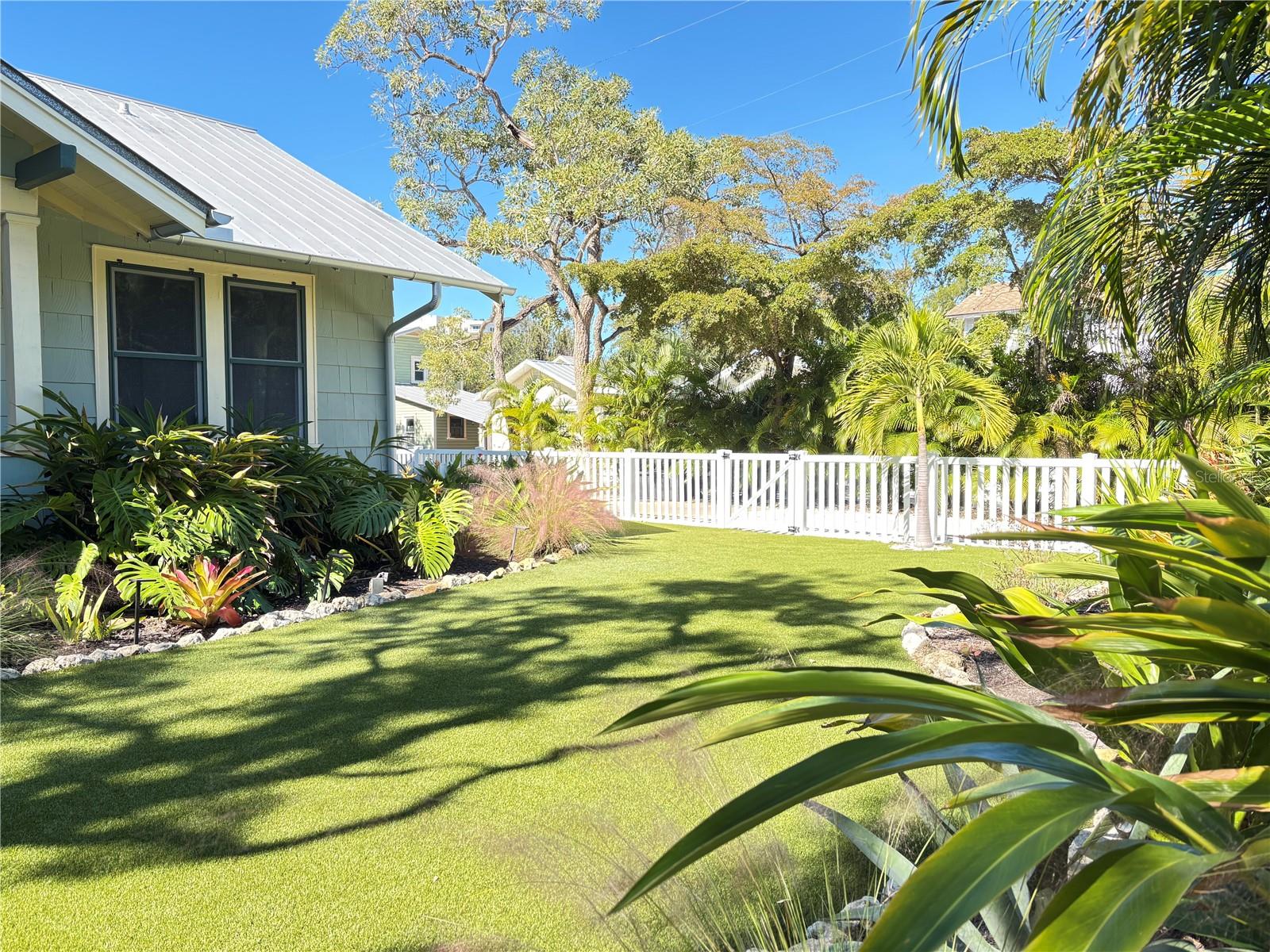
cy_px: 476
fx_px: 954
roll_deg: -0.1
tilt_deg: -3.6
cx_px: 635
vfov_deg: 53.1
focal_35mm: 26
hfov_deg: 67.3
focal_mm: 5.96
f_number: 1.6
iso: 50
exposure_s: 1/265
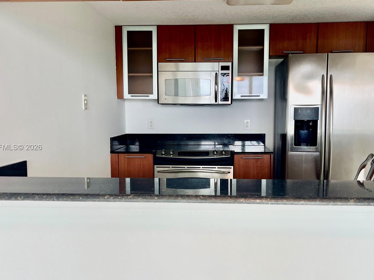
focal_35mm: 35
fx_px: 378
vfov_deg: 40.7
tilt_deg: -6.1
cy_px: 148
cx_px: 195
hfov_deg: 52.6
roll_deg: +0.7
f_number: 1.6
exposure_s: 1/124
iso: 32
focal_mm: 5.1
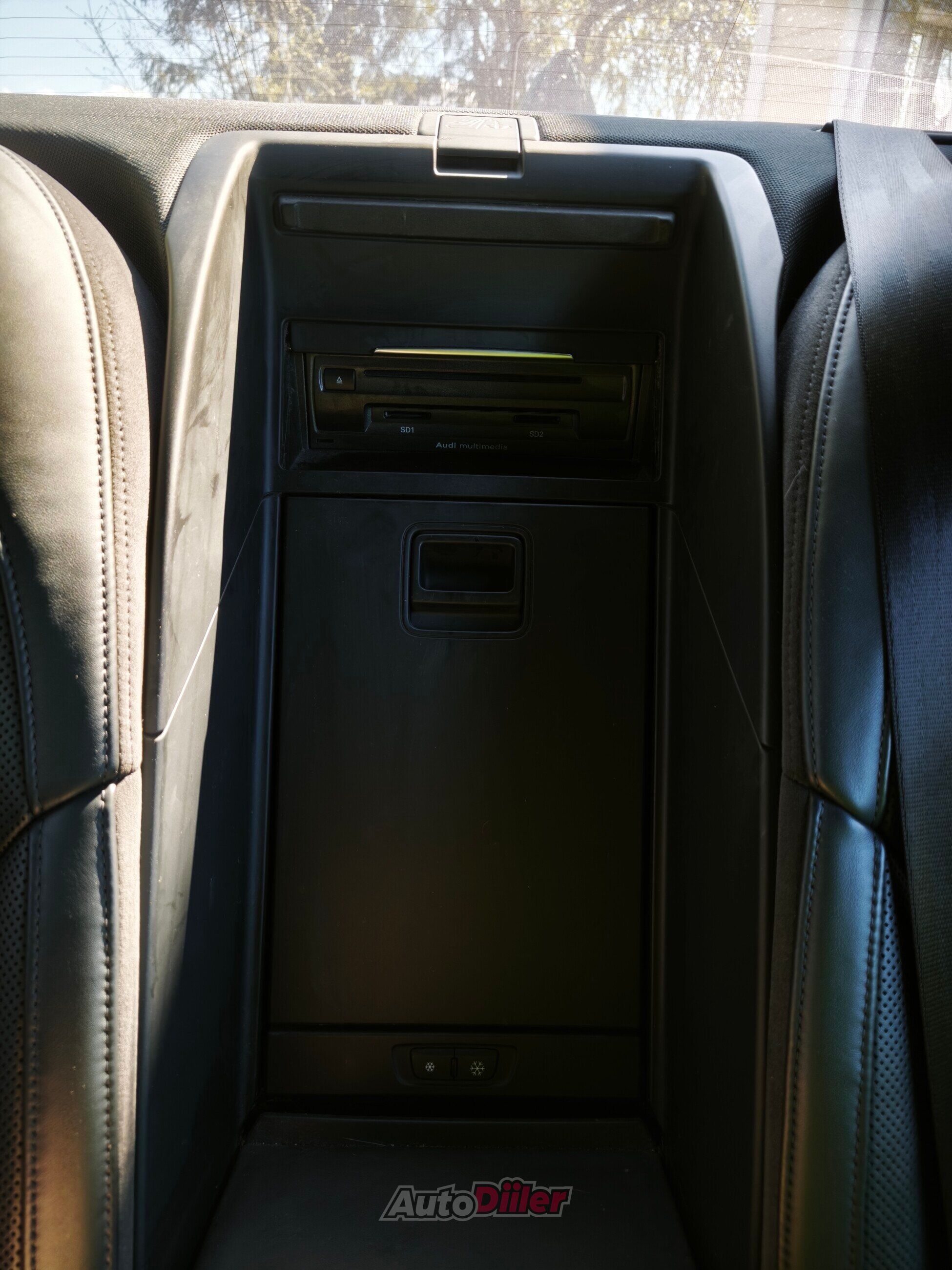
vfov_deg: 73.9
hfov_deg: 58.9
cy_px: 635
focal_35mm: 23
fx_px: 843
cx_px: 476
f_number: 1.7
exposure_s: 1/50
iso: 200
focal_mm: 5.35
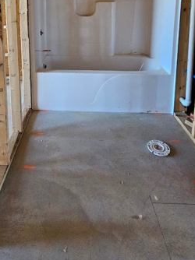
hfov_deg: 52.3
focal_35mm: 26
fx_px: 196
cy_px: 26
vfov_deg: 57.8
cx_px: 69
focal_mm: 2.2
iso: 400
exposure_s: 1/100
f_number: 2.2
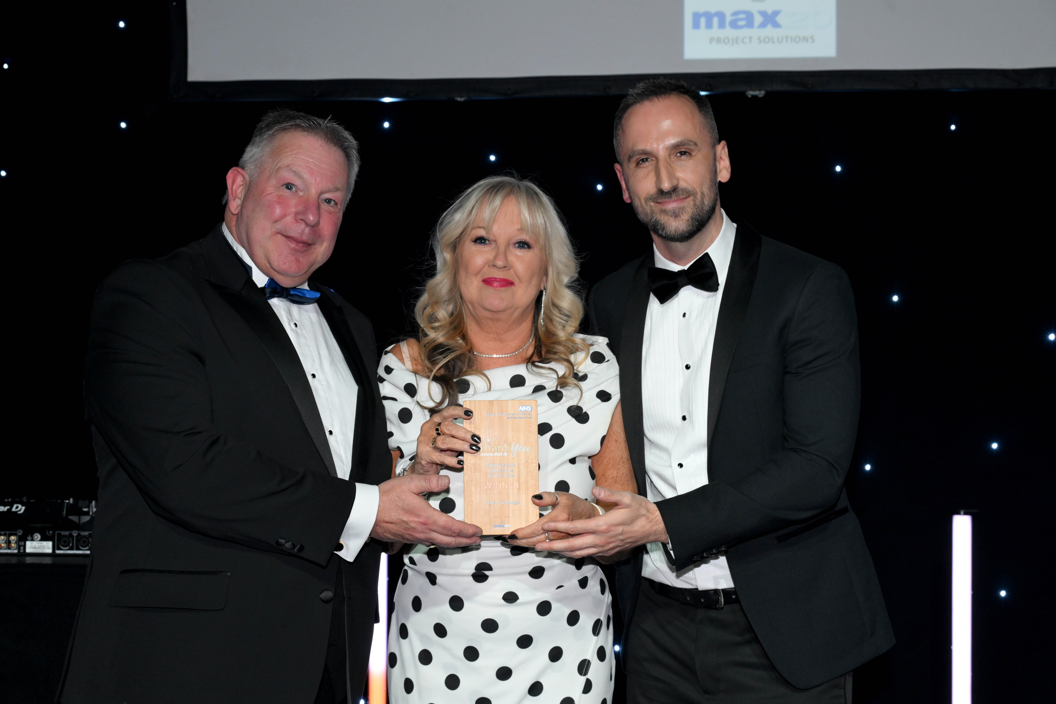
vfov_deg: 24.2
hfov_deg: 35.6
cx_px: 528
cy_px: 352
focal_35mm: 56
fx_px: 1643
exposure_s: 1/125
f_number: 7.1
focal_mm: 56
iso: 1600
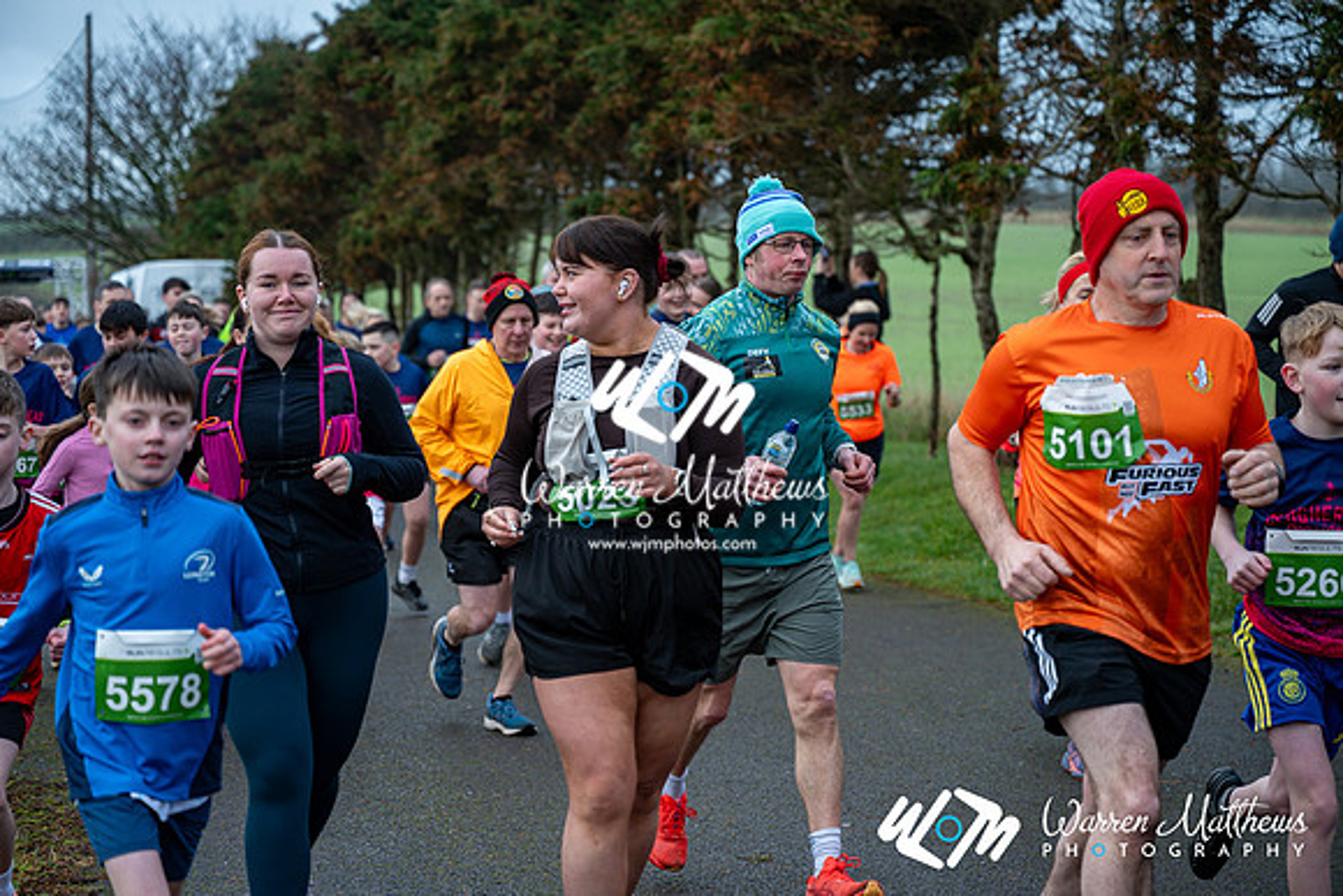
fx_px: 2612
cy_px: 448
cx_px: 672
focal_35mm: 70
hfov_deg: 28.8
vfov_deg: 19.5
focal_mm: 70
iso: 400
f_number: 2.8
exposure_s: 1/1250
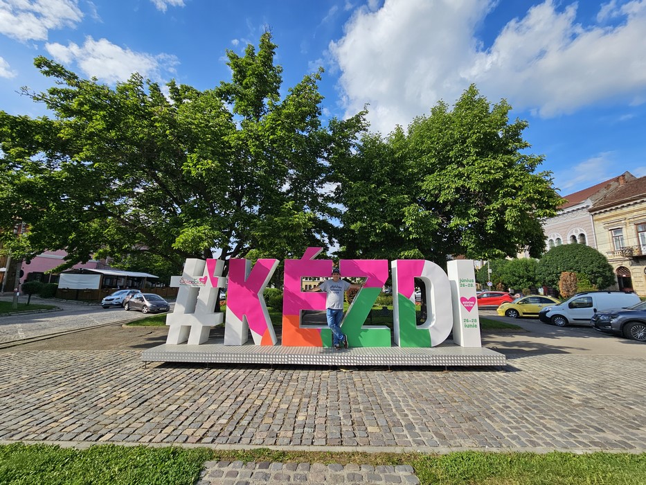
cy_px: 242
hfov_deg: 106.2
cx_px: 323
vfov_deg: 89.9
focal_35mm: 13
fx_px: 243
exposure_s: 1/2228
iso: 50
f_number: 2.2
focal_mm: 2.2
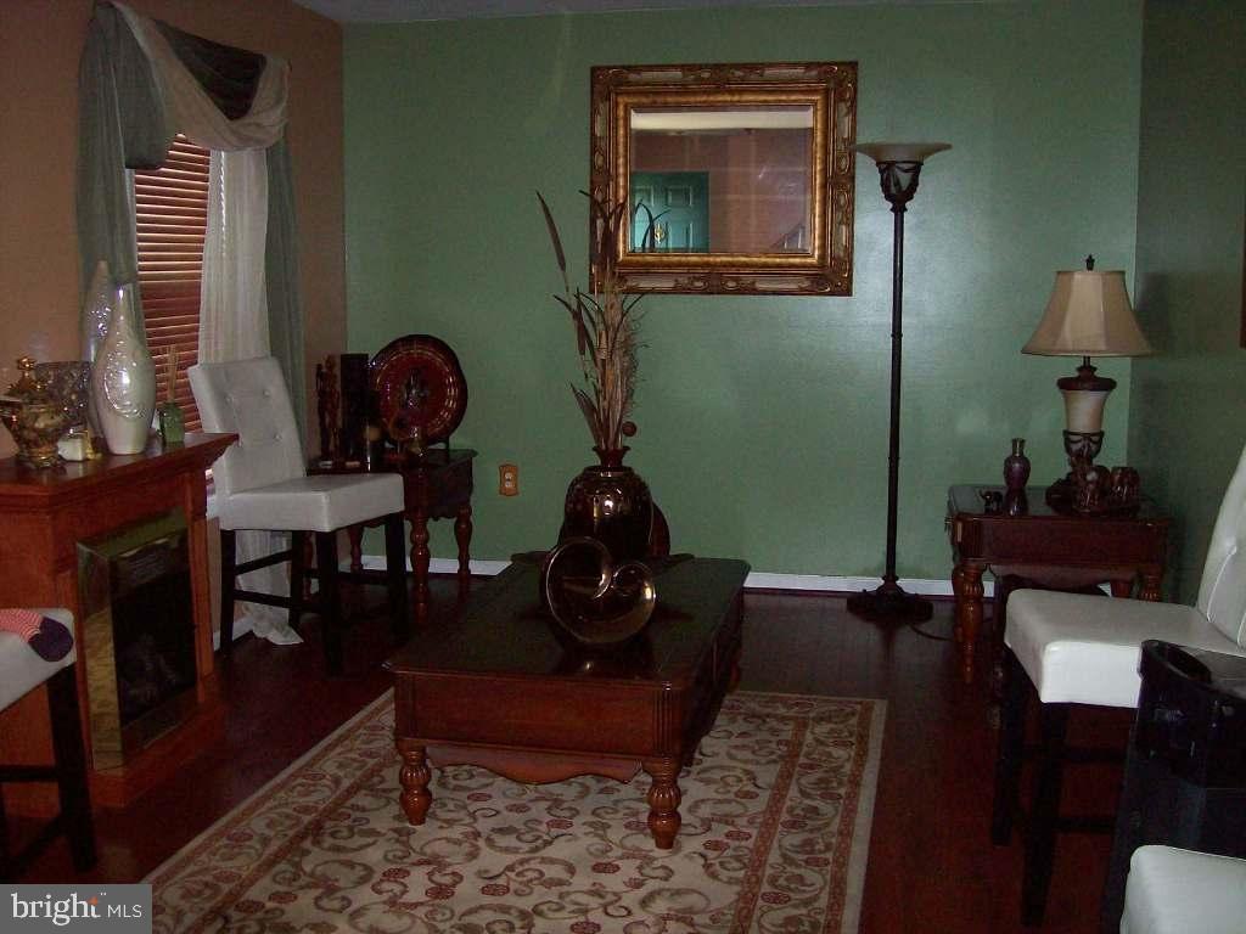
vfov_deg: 39.7
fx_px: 1296
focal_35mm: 36
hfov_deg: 51.4
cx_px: 623
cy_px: 467
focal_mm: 6
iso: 140
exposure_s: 1/64
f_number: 2.7
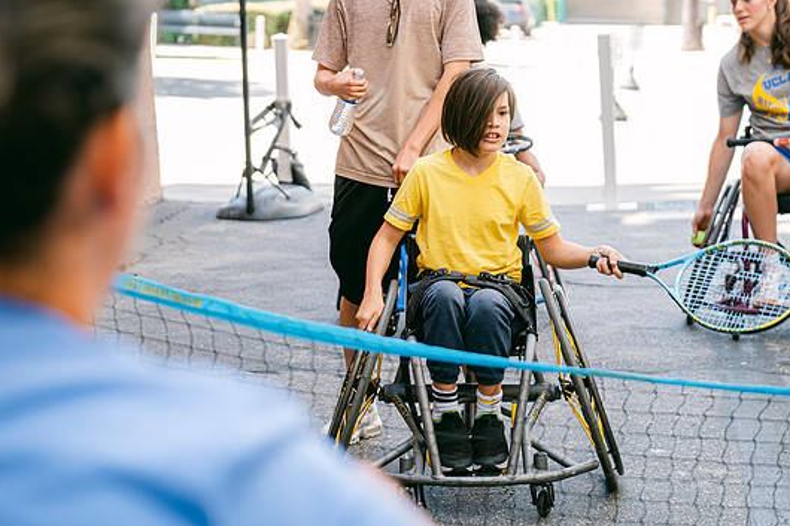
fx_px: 2018
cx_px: 362
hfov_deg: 22.1
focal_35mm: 92
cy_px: 239
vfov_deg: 14.9
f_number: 2.8
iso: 160
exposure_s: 1/170
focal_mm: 56.3
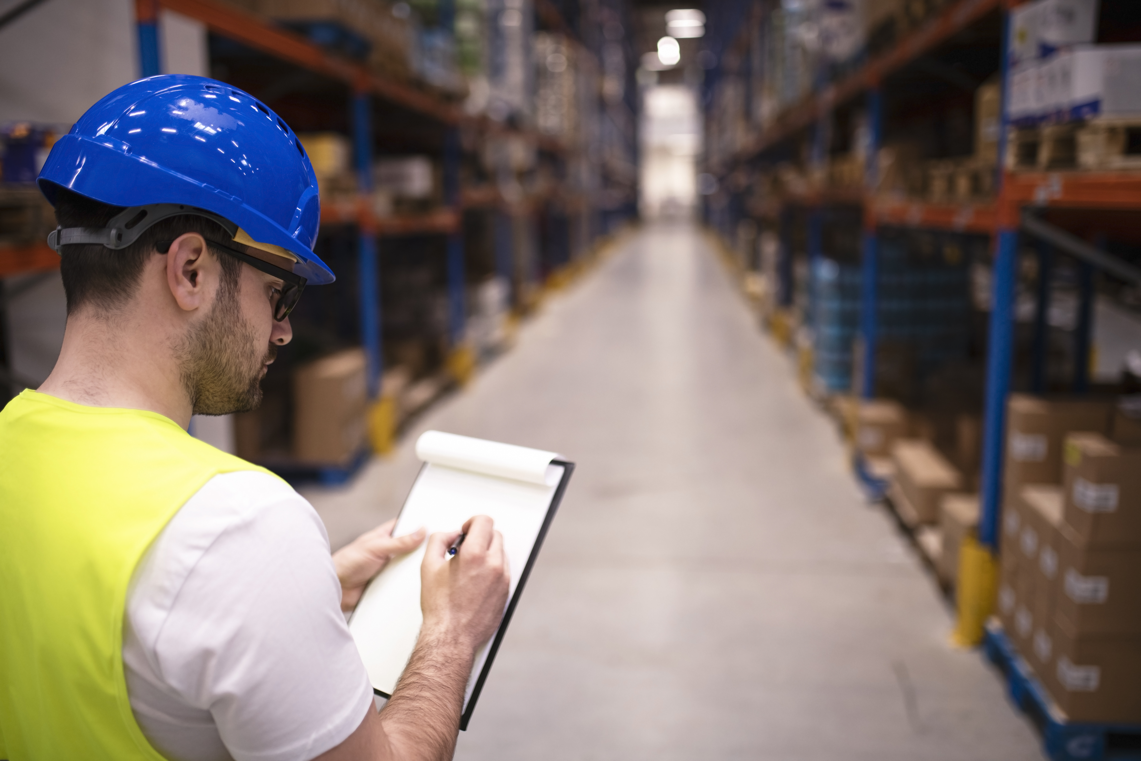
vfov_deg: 37.9
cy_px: 380
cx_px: 570
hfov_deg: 54.4
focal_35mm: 35
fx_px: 1109
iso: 400
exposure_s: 1/200
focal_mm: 35
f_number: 1.4
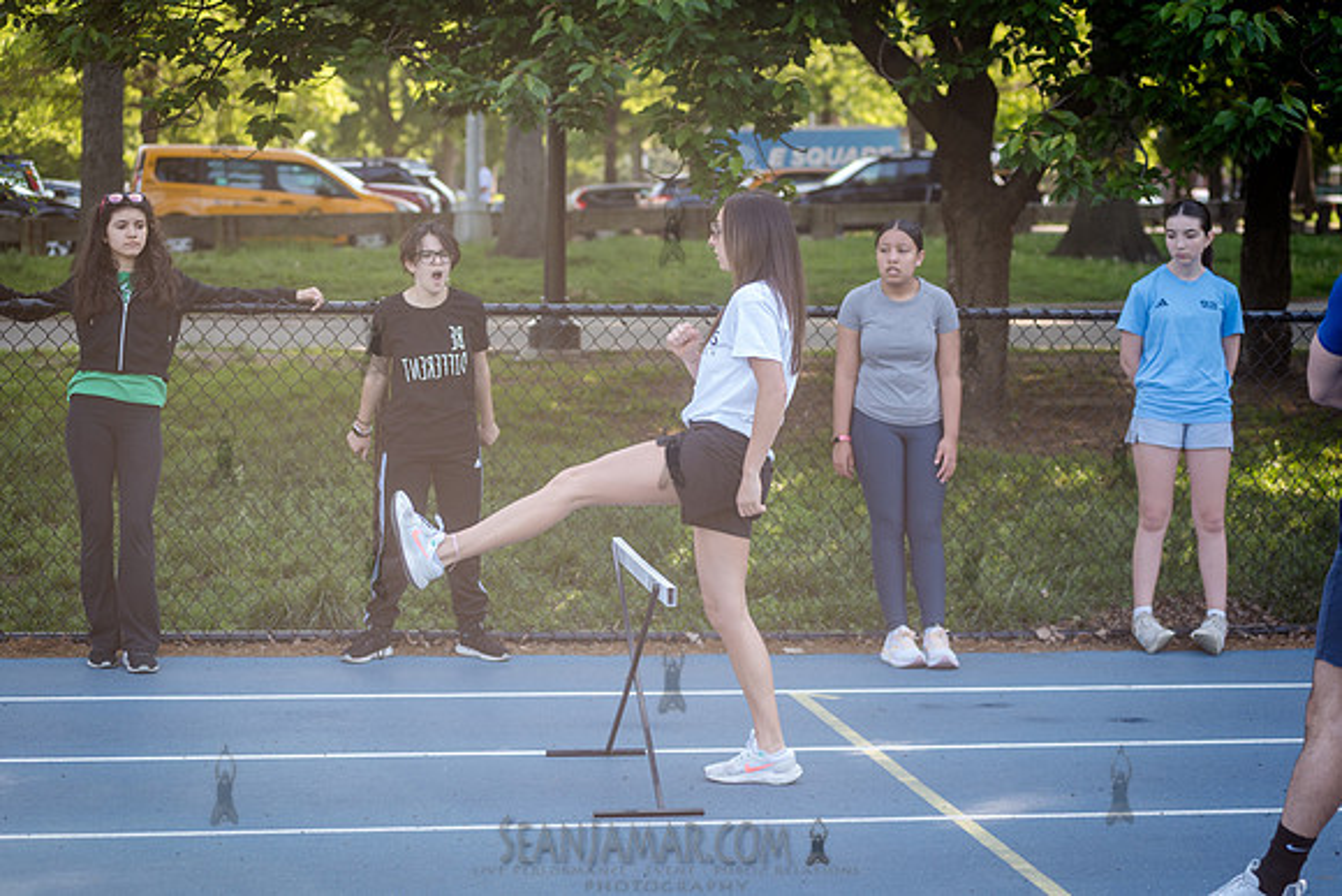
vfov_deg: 17.0
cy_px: 448
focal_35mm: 80
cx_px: 671
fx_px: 2991
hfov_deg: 25.3
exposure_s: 1/500
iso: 400
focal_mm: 80
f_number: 4
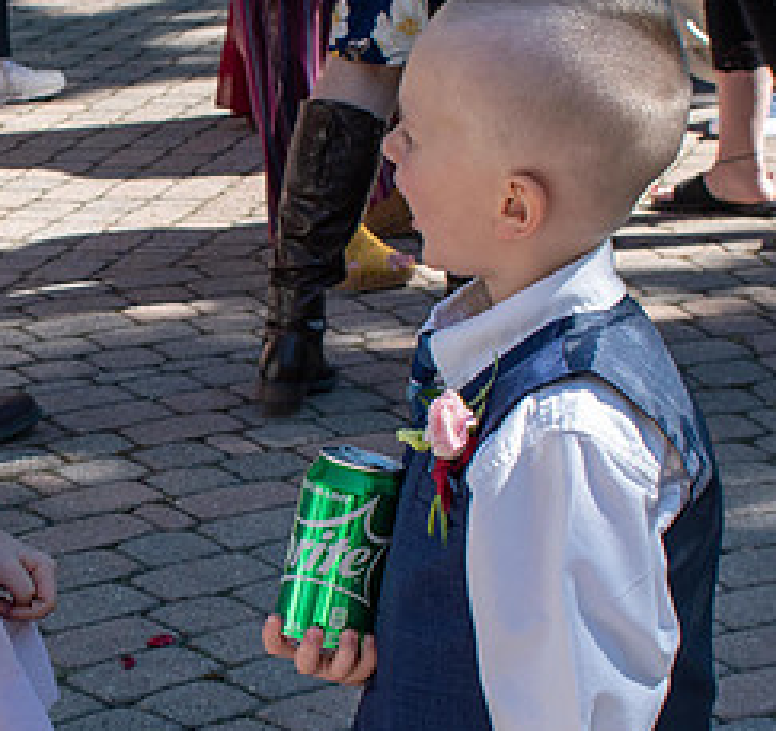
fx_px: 3228
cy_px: 333
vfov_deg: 12.9
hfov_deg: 13.5
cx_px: 3
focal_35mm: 131
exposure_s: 1/250
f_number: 8
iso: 200
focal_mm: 32
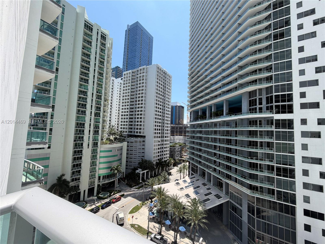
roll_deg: -2.7
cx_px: 162
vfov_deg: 85.7
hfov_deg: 102.1
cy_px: 122
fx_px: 131
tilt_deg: +4.5
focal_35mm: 14
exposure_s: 1/770
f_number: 2.2
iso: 25
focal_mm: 2.22
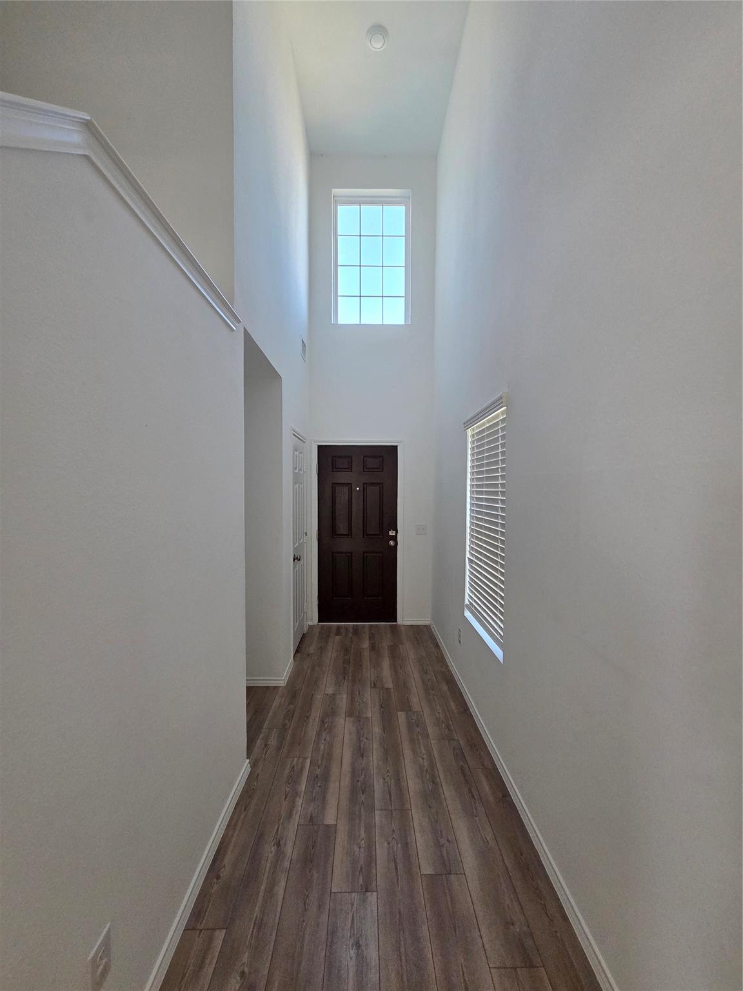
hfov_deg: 89.9
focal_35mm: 13
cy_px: 496
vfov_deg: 106.2
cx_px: 372
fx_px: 372
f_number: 2.2
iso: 500
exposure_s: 1/359
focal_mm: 2.2
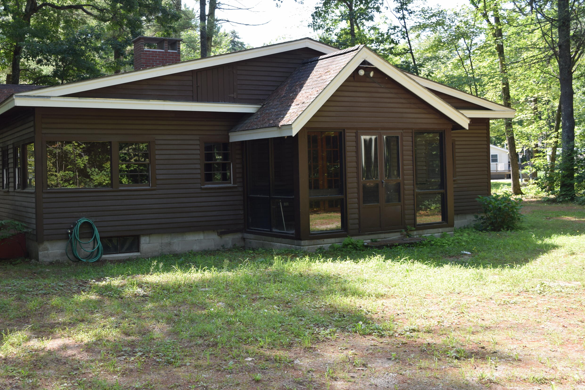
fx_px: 676
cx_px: 233
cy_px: 174
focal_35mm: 42
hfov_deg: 46.5
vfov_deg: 32.2
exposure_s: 1/125
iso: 140
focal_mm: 23
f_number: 5.6
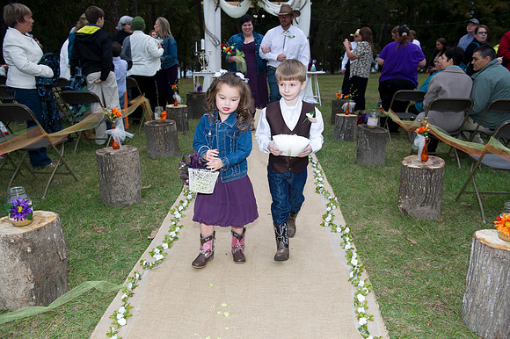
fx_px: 453
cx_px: 255
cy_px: 170
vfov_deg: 41.1
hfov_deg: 58.7
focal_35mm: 32
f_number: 4.5
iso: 800
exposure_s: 1/160
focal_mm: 32
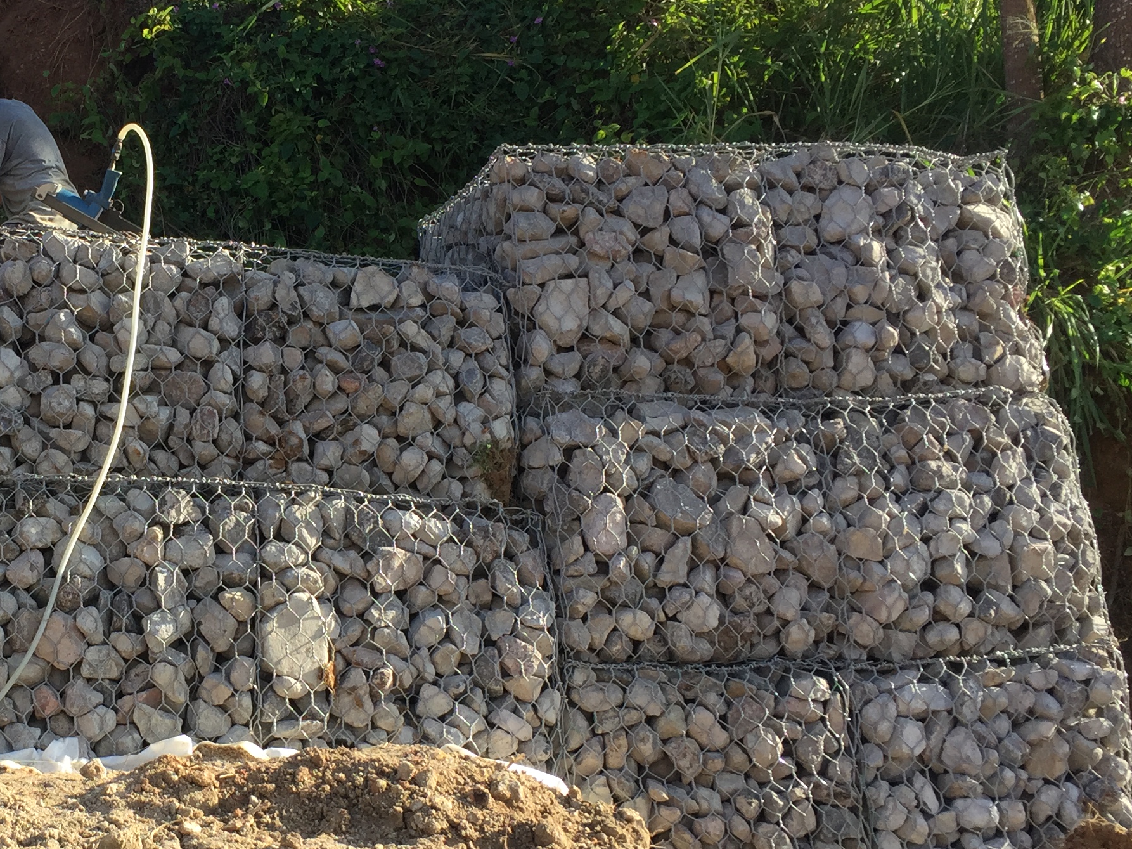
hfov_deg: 34.8
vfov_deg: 27.3
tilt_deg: +4.4
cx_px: 192
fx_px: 1733
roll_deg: -0.1
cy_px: 573
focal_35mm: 53
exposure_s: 1/534
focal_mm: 4.15
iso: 32
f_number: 2.2
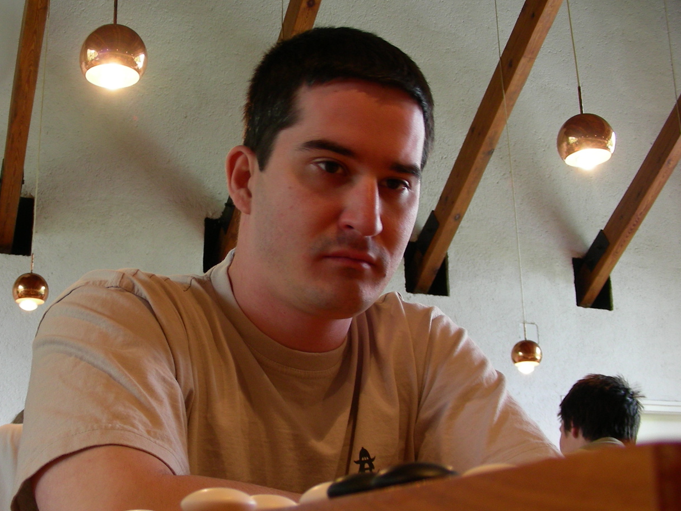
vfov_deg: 29.1
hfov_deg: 37.8
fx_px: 984
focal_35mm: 50
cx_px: 237
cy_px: 270
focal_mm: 6.3
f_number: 3.5
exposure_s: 1/10.4
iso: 50
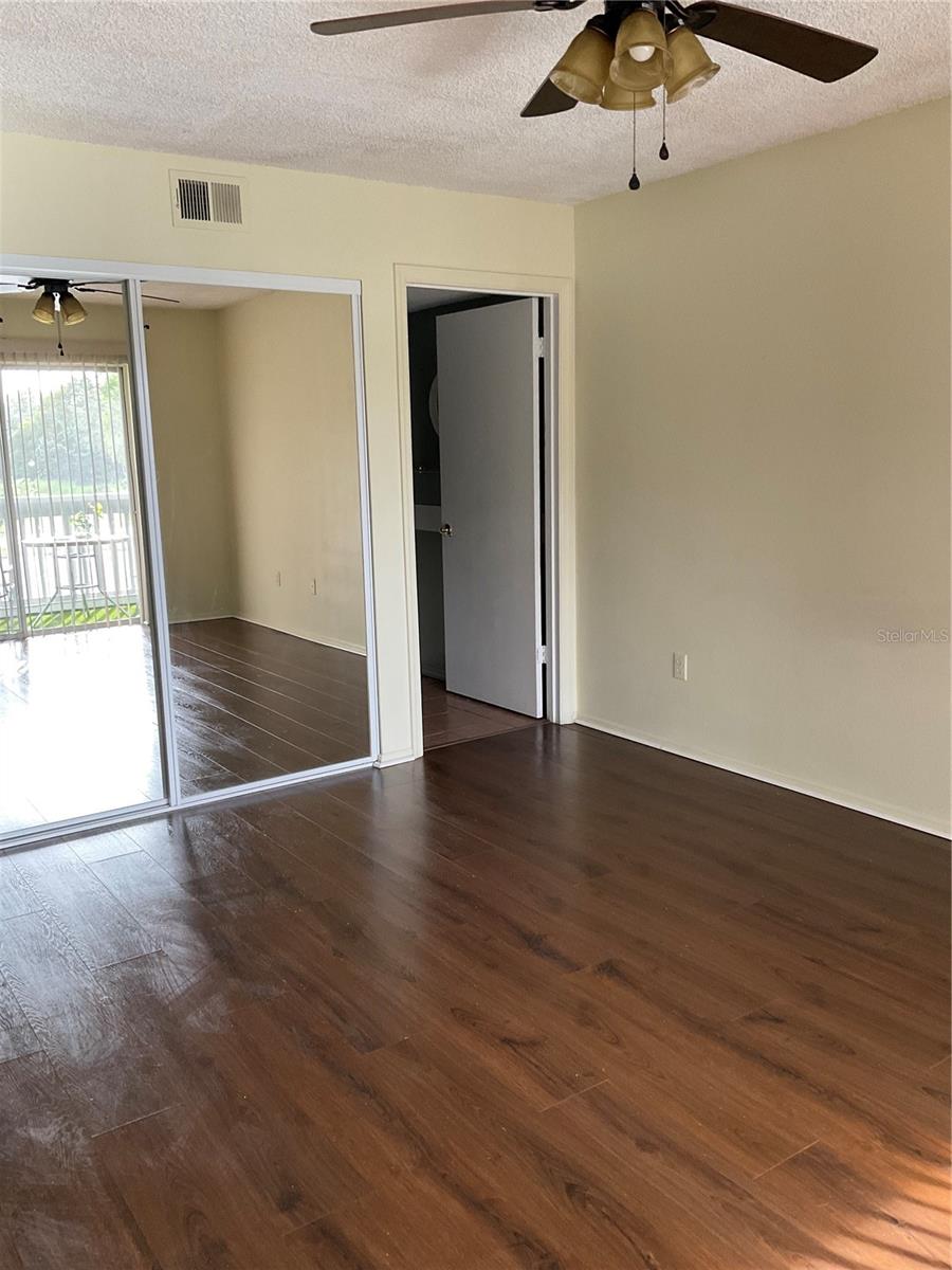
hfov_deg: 48.2
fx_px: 1063
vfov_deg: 61.7
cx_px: 476
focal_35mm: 29
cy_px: 635
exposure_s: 1/60
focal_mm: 3
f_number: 1.8
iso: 100
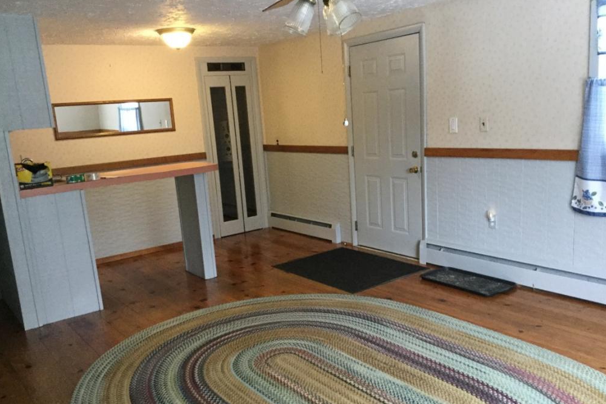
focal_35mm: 33
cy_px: 231
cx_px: 299
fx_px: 556
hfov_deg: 57.2
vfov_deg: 39.9
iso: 250
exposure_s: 1/30
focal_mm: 3.3
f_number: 2.4
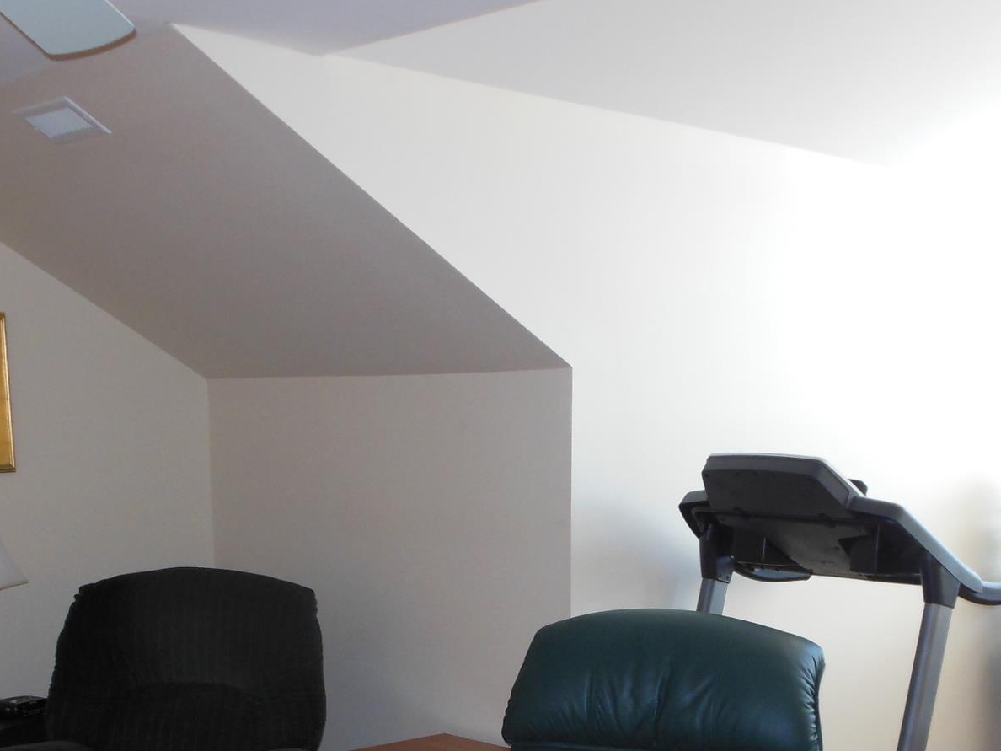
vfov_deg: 28.3
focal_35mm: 50
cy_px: 636
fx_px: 1446
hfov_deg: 38.1
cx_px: 588
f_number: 3.3
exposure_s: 1/30
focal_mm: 5.2
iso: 320
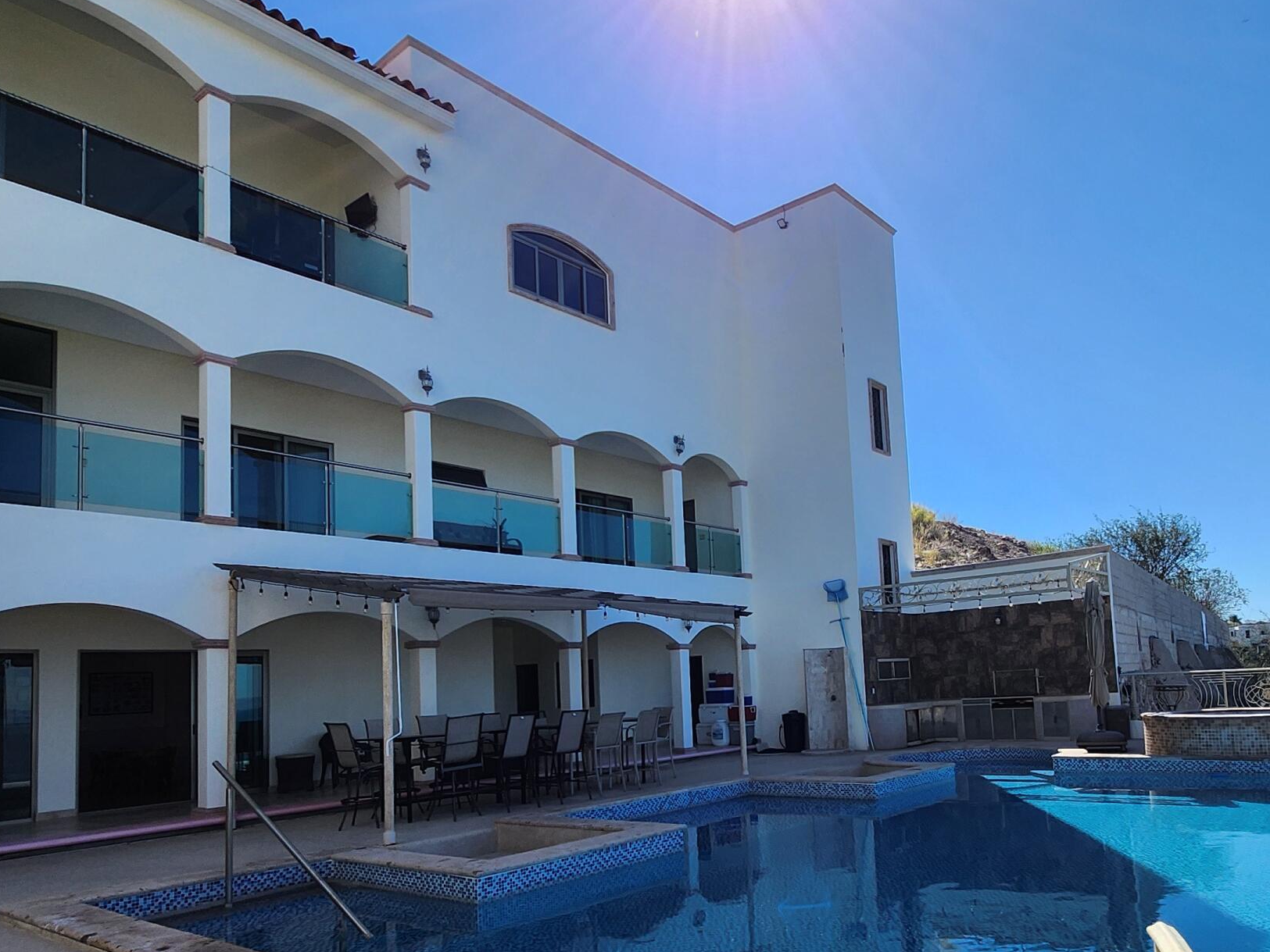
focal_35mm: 24
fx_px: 881
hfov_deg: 70.6
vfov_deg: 56.0
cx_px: 779
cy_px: 608
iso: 32
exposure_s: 1/1361
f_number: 2.2
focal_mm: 1.74
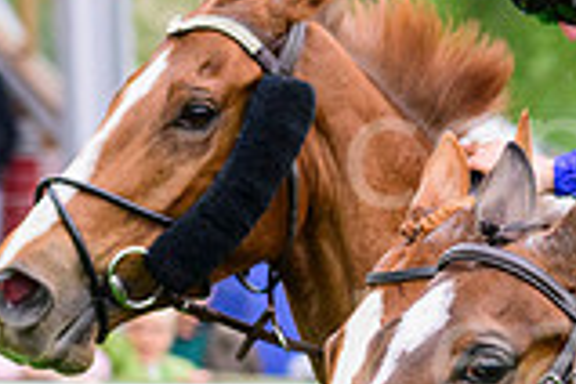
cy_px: 244
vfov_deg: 2.3
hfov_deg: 3.5
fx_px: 9471
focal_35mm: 592
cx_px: 614
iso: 1250
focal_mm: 135
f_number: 5.6
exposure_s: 1/1000
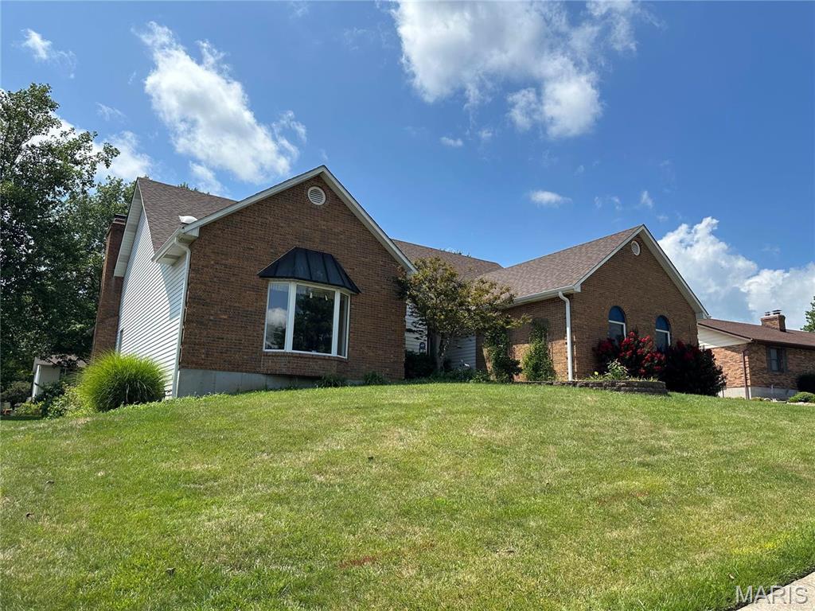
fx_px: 565
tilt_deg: +11.8
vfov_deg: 56.8
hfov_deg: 71.6
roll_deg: -2.1
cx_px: 408
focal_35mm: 24
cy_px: 306
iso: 80
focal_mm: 6.86
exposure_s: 1/5525
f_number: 1.78
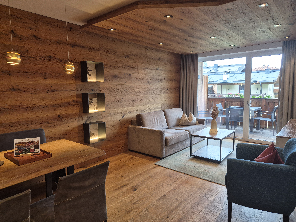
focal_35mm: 23
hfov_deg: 73.9
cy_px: 111
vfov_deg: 58.9
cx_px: 148
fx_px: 197
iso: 100
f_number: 1.8
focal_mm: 5.4
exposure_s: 1/100
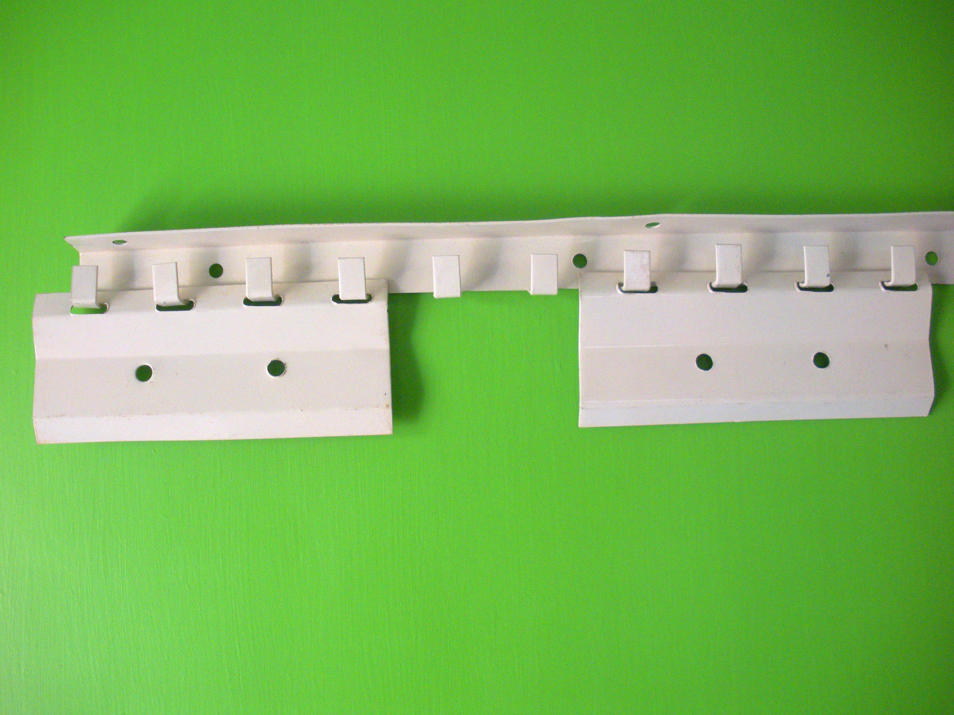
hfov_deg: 51.4
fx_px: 992
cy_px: 358
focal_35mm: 36
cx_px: 477
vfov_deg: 39.7
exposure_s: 1/59.8
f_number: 3.5
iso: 365
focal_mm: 6.3
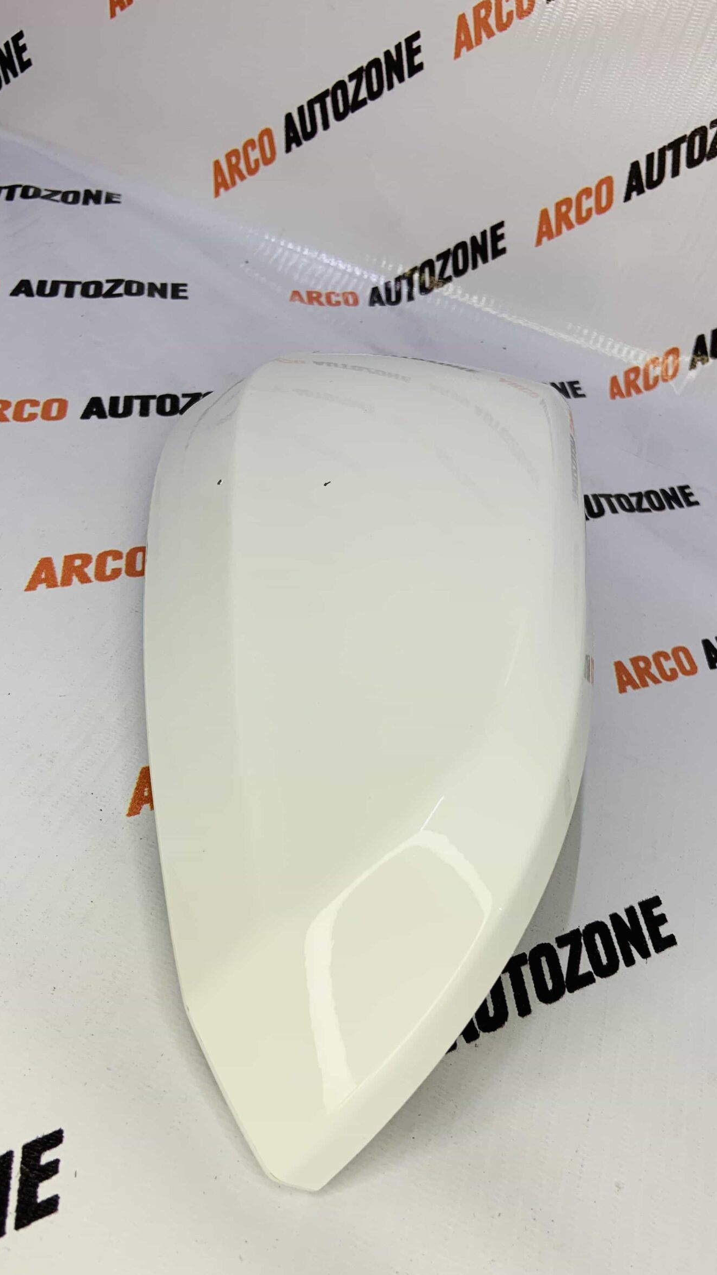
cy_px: 663
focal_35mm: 31
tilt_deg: -39.6
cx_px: 391
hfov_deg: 37.8
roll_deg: -20.1
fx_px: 1048
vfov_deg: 62.6
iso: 50
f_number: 1.8
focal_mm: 4.25
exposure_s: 1/100
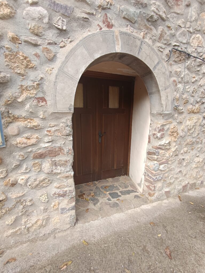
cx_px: 102
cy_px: 136
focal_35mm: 16
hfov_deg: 78.1
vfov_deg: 94.5
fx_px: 126
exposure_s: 1/102
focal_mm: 1.65
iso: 50
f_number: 2.2
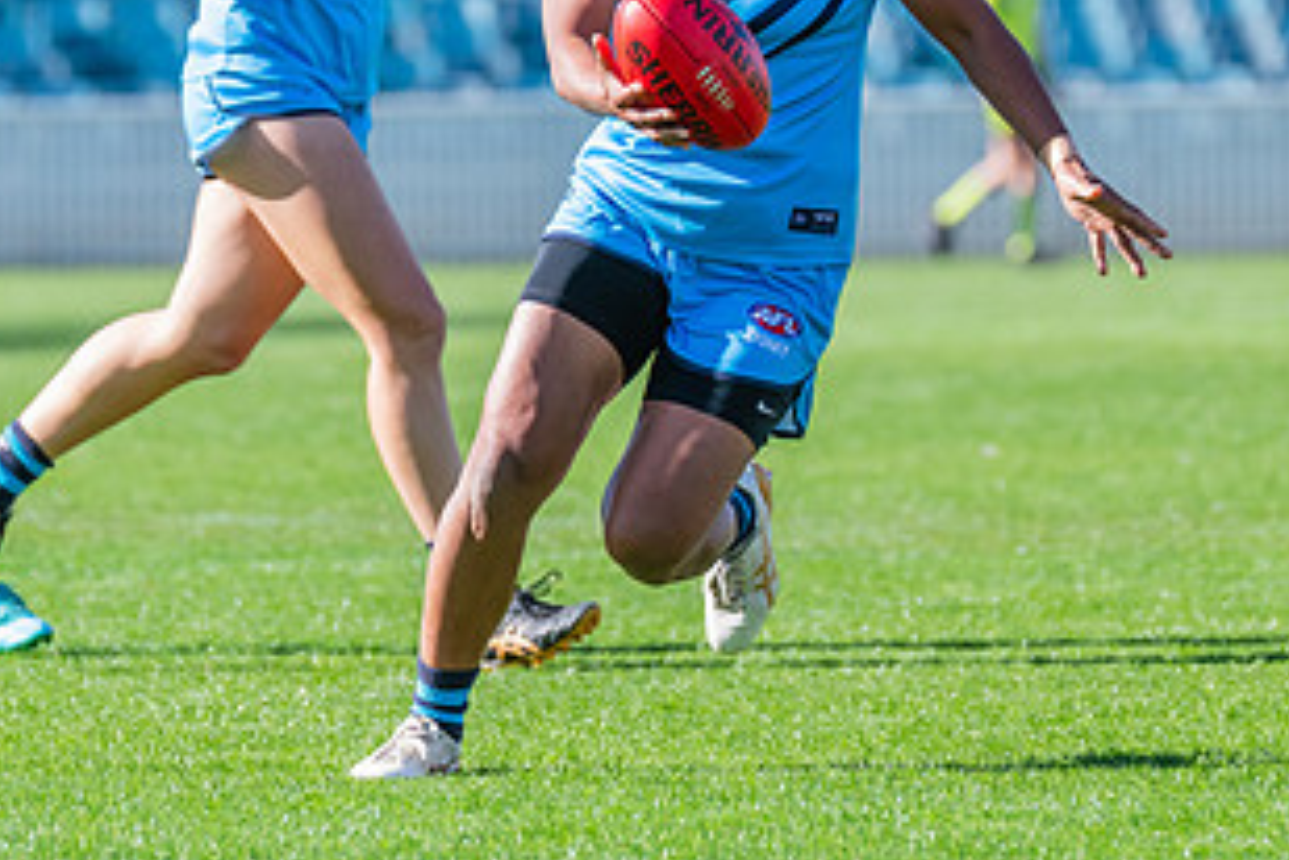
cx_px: 755
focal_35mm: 658
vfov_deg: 2.1
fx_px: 23558
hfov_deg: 3.1
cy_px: 18
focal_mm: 310
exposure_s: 1/1250
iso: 800
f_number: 7.1
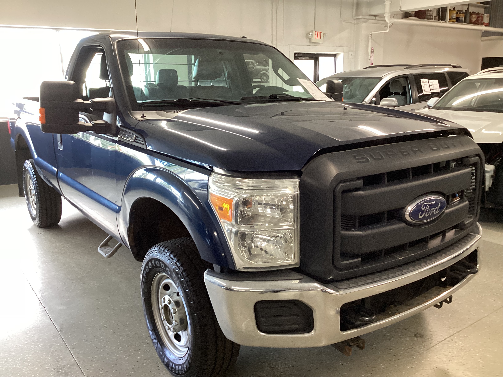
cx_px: 252
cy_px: 188
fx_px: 450
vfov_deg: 45.4
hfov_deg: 58.4
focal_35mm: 31
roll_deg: +0.5
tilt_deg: -15.1
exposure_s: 1/60
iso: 200
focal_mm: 3.3
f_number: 2.4
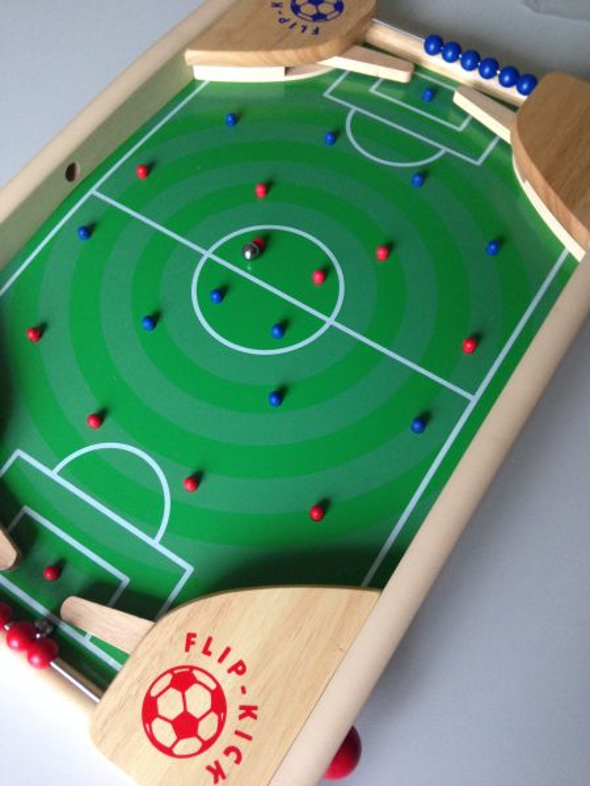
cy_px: 393
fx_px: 750
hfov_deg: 42.9
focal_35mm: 33
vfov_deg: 55.4
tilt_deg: -64.0
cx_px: 295
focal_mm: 4.12
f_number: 2.4
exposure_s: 1/20
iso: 200
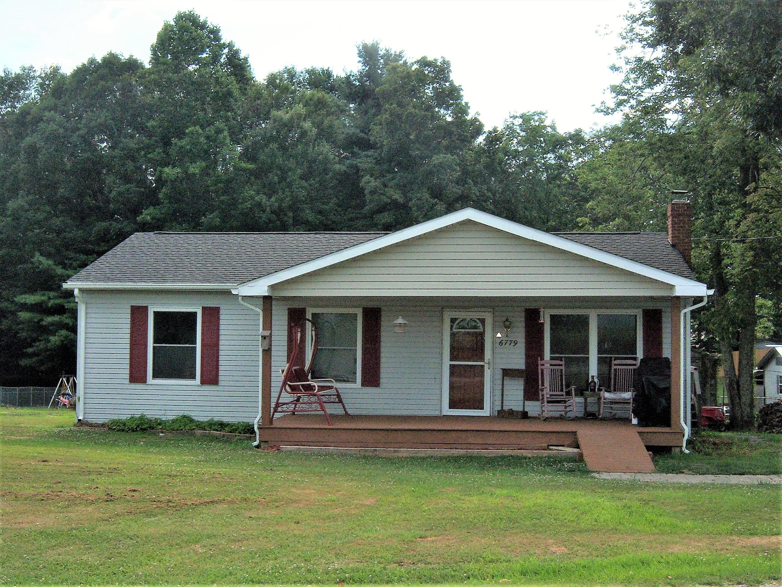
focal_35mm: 36
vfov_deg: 39.7
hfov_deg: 51.3
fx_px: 813
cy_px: 294
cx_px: 391
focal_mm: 7.5
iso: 160
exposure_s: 1/640
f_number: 4.8
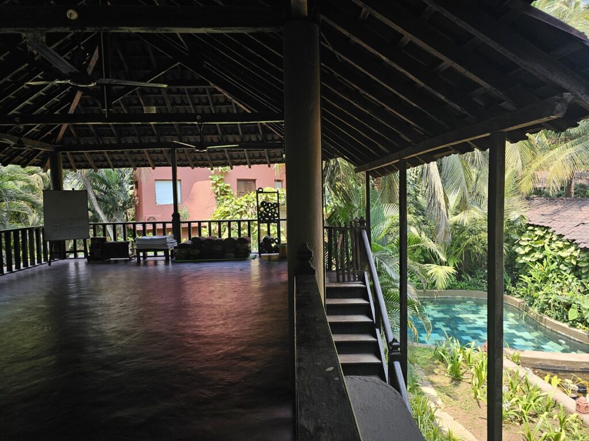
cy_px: 220
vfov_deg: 58.9
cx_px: 294
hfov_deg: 73.9
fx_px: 391
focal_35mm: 23
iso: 20
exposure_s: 1/100
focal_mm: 6.3
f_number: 1.7
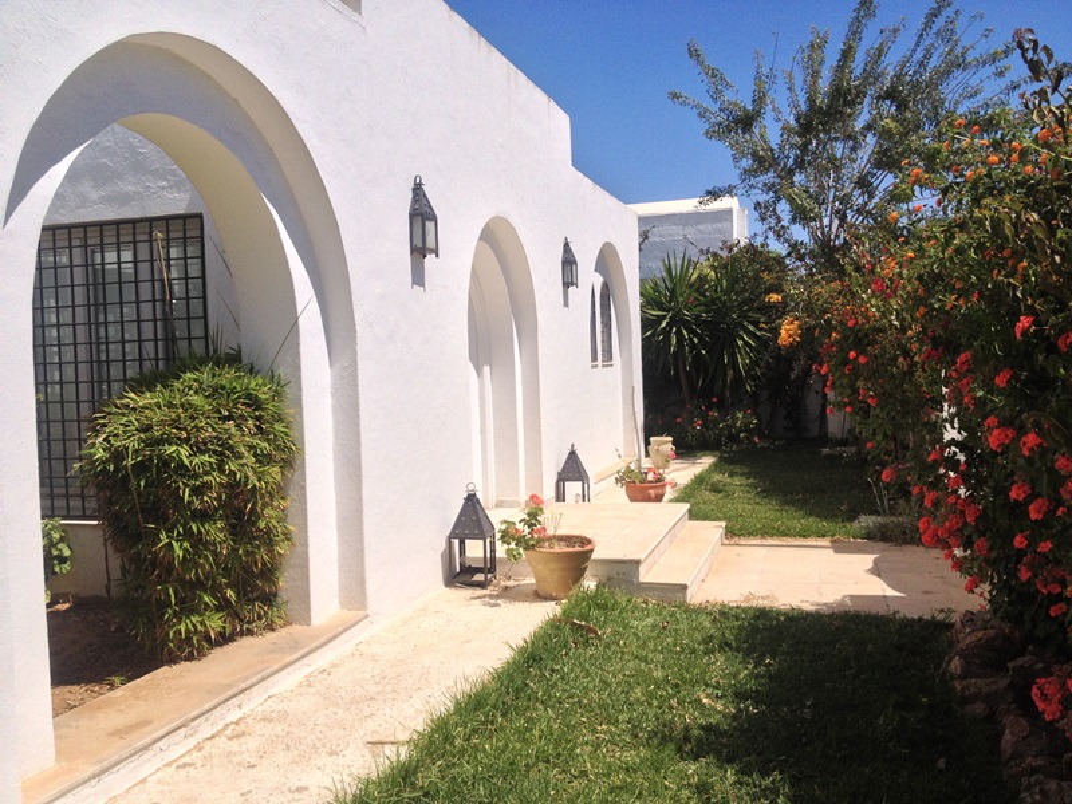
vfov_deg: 40.7
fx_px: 1084
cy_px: 402
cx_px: 536
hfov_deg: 52.6
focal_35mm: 35
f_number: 2.4
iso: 50
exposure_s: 1/3690
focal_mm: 4.28
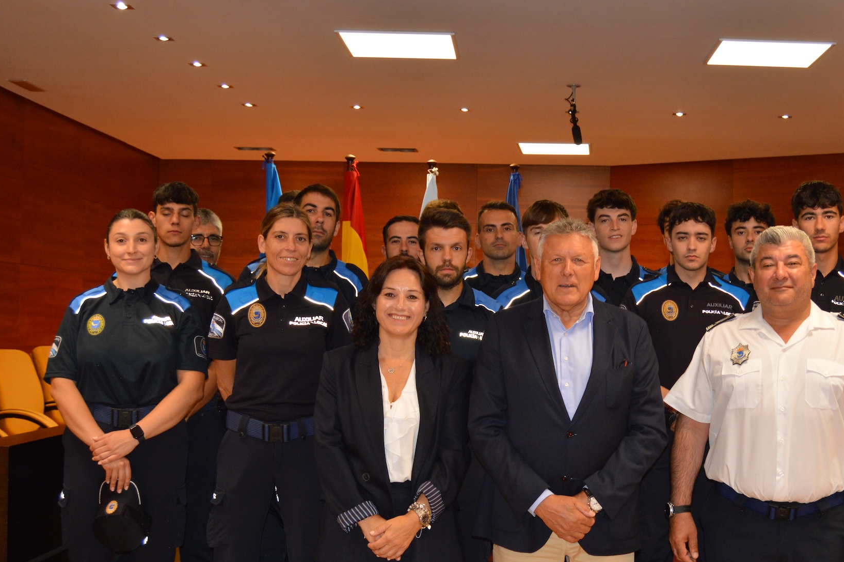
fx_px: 1218
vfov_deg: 26.0
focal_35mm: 52
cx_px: 597
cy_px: 297
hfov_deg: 37.6
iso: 560
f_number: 3.8
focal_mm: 24
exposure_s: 1/60
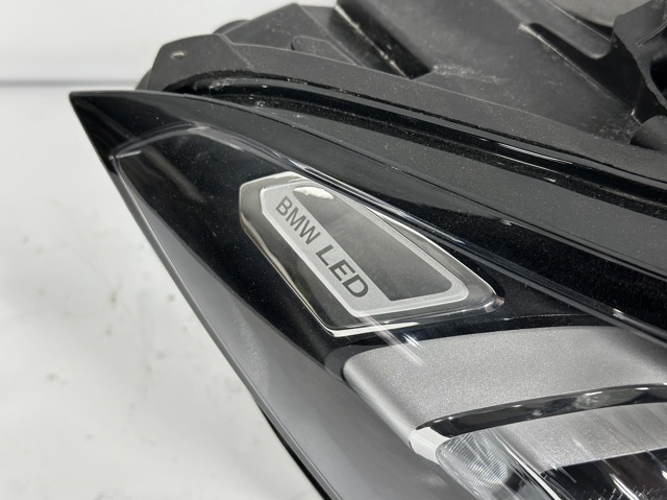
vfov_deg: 30.2
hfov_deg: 39.7
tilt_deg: -58.8
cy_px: 250
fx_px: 924
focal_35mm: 48
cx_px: 334
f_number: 1.78
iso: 160
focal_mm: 6.86
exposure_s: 1/100
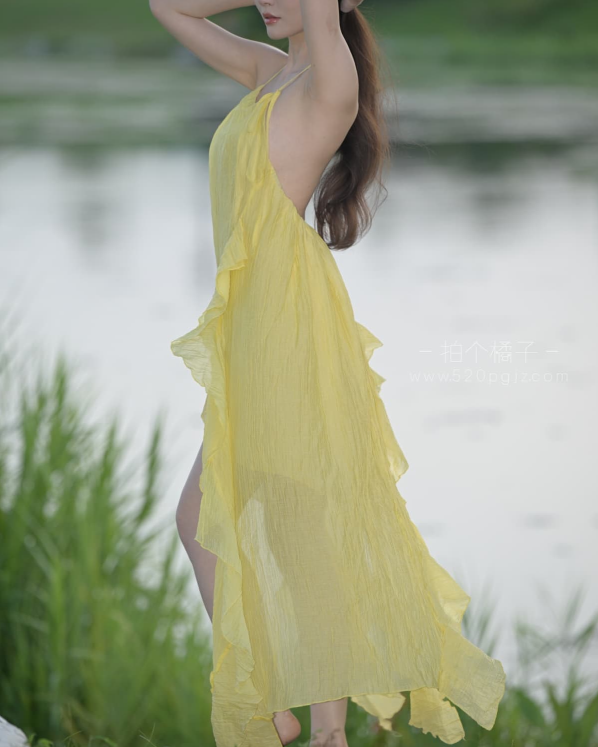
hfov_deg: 6.8
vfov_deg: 8.5
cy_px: 337
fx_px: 5000
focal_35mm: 226
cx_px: 300
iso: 250
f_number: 4
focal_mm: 200
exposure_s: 1/200
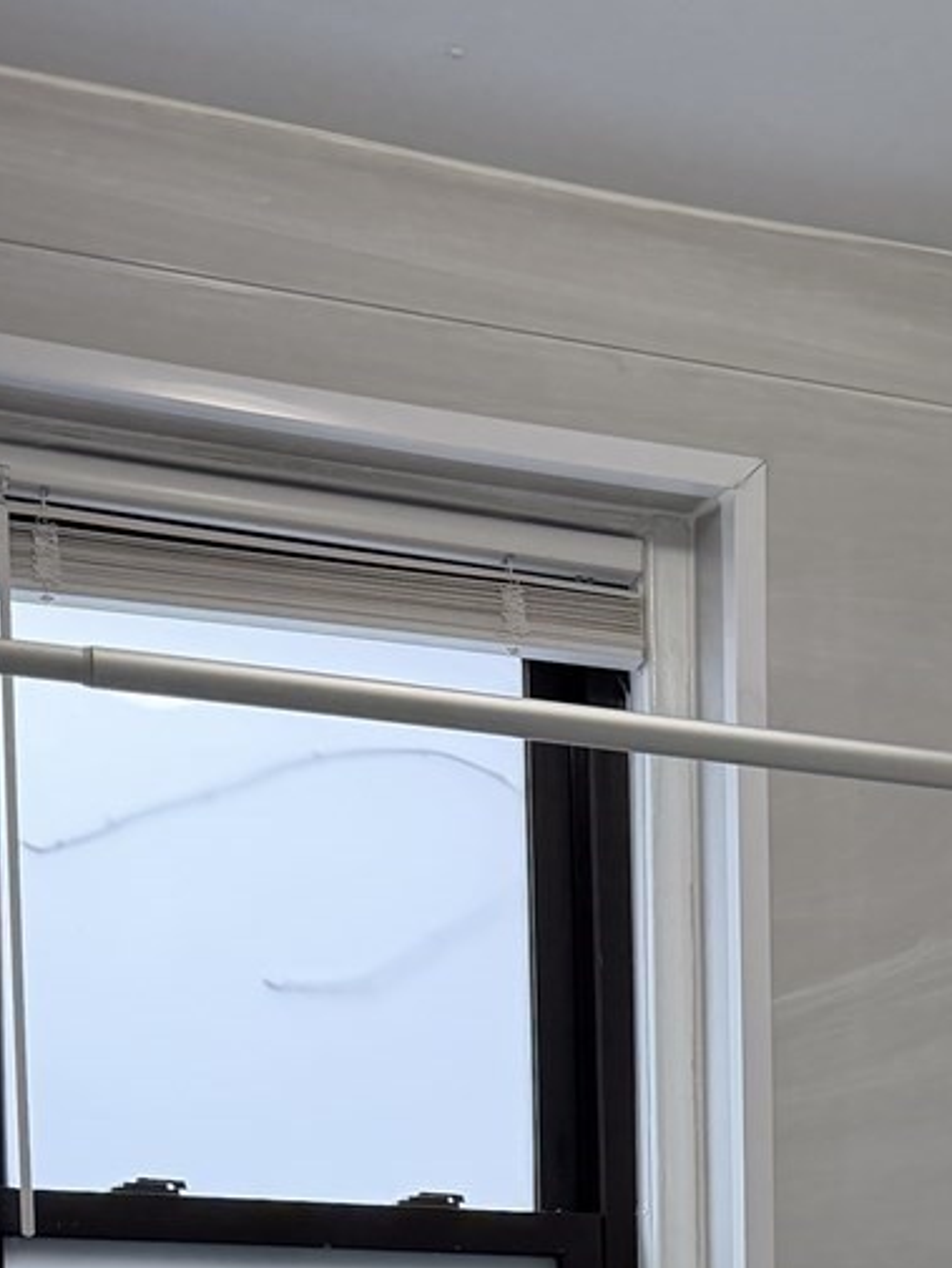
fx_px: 2676
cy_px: 1622
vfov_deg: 23.7
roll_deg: +0.7
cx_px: 1015
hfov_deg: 19.4
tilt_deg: -3.5
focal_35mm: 73
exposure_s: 1/234
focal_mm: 6.76
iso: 200
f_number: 1.78
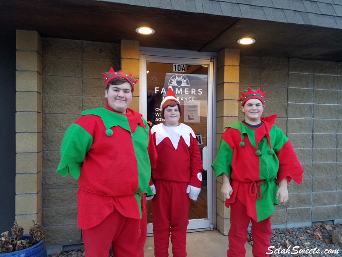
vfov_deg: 53.1
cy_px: 128
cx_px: 171
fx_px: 257
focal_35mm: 26
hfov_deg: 67.3
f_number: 1.7
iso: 100
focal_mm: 4.2
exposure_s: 1/60
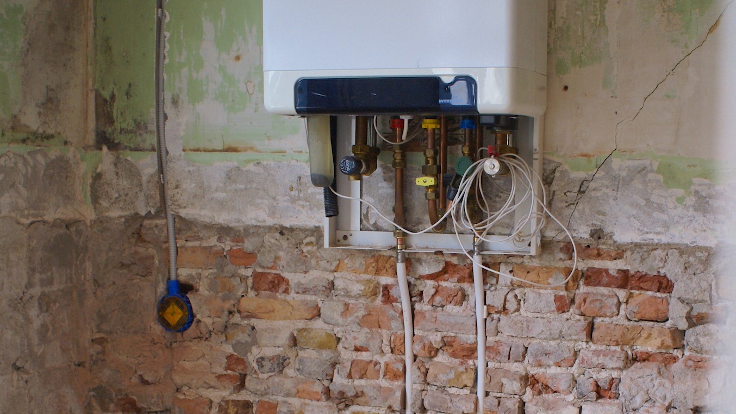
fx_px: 1132
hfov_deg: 35.9
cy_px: 330
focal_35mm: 58
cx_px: 441
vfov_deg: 20.5
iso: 400
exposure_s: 1/30
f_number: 4.5
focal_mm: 26
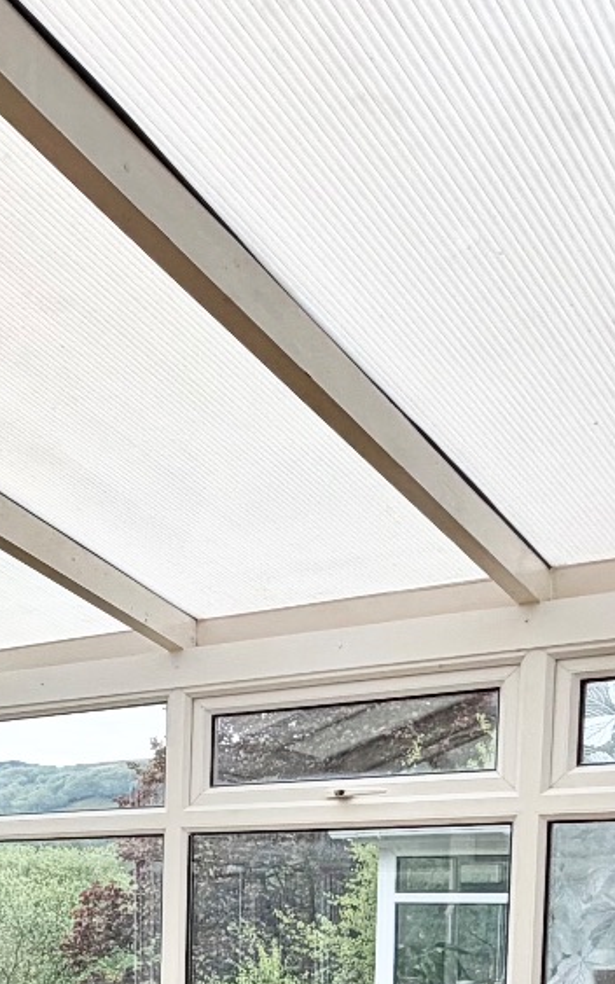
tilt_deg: -5.1
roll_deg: +0.4
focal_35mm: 54
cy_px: 1003
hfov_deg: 20.8
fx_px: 1448
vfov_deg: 33.9
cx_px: -278
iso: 64
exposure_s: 1/494
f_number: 2.2
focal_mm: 2.22
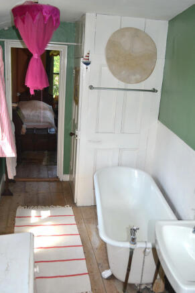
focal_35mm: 33
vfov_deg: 57.2
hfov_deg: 39.9
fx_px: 268
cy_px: 146
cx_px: 98
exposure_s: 1/125
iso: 140
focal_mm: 22
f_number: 4
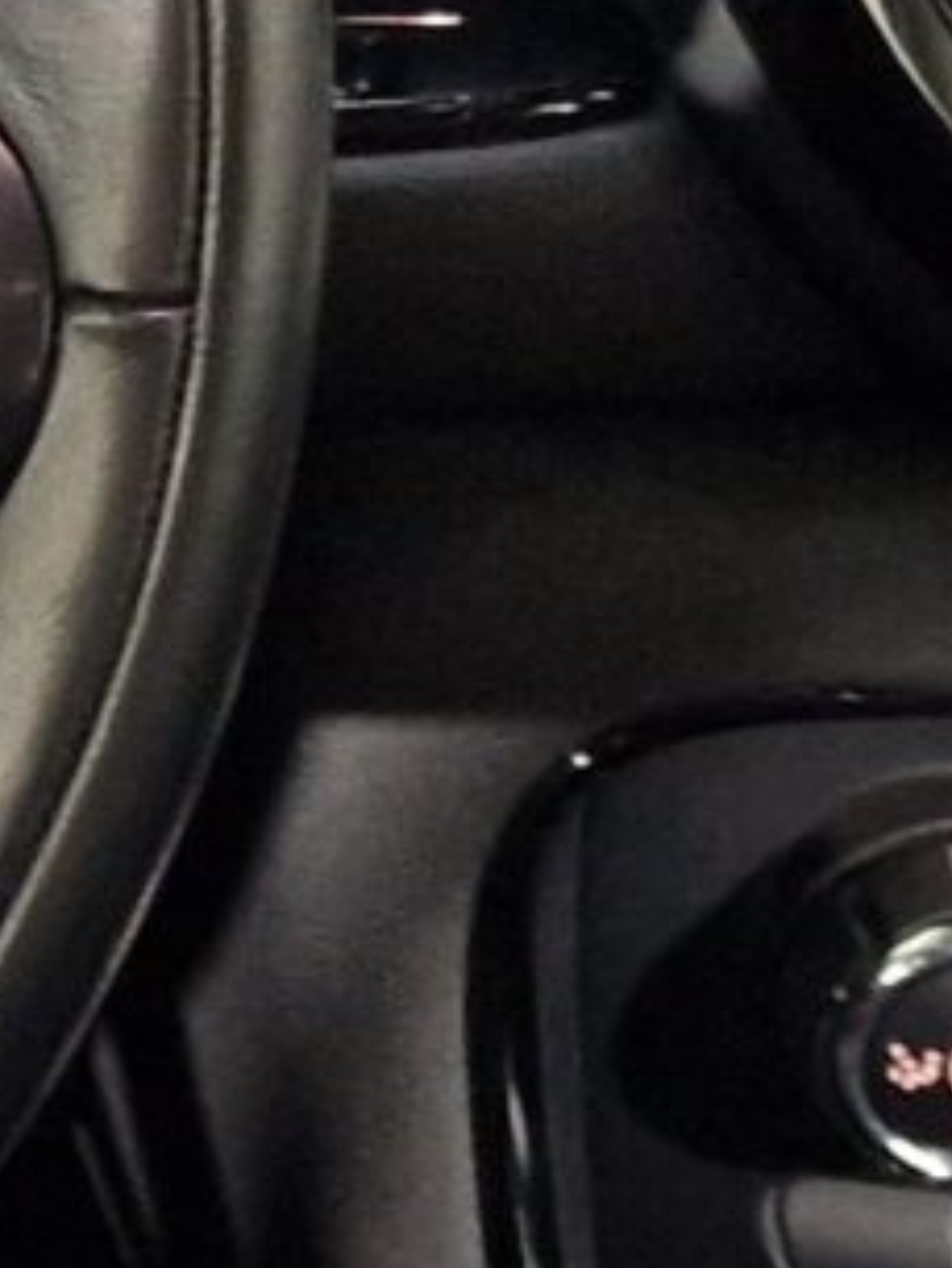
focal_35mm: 193
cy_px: 611
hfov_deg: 7.4
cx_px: -1027
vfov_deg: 10.2
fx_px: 7072
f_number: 1.8
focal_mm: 6.4
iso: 500
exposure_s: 1/25
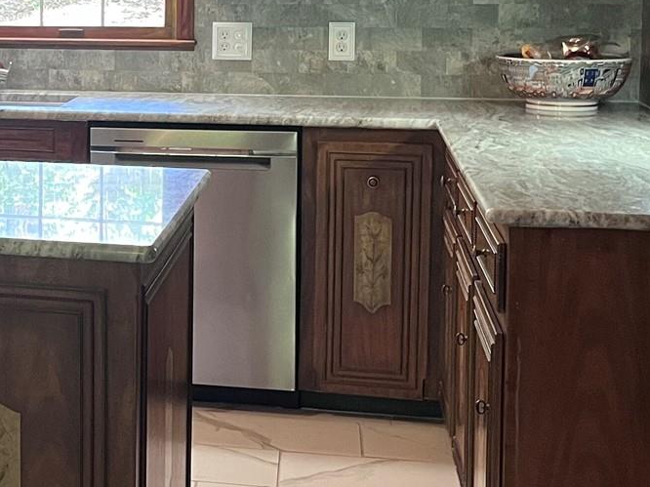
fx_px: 1502
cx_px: -110
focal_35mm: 80
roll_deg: +0.8
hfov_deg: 22.7
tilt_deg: -5.0
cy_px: 82
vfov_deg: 18.2
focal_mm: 5.1
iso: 250
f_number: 1.6
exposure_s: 1/60
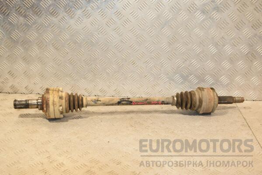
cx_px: 131
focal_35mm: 51
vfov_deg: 26.5
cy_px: 88
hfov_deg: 38.9
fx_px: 371
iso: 800
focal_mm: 34
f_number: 6.3
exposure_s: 1/200
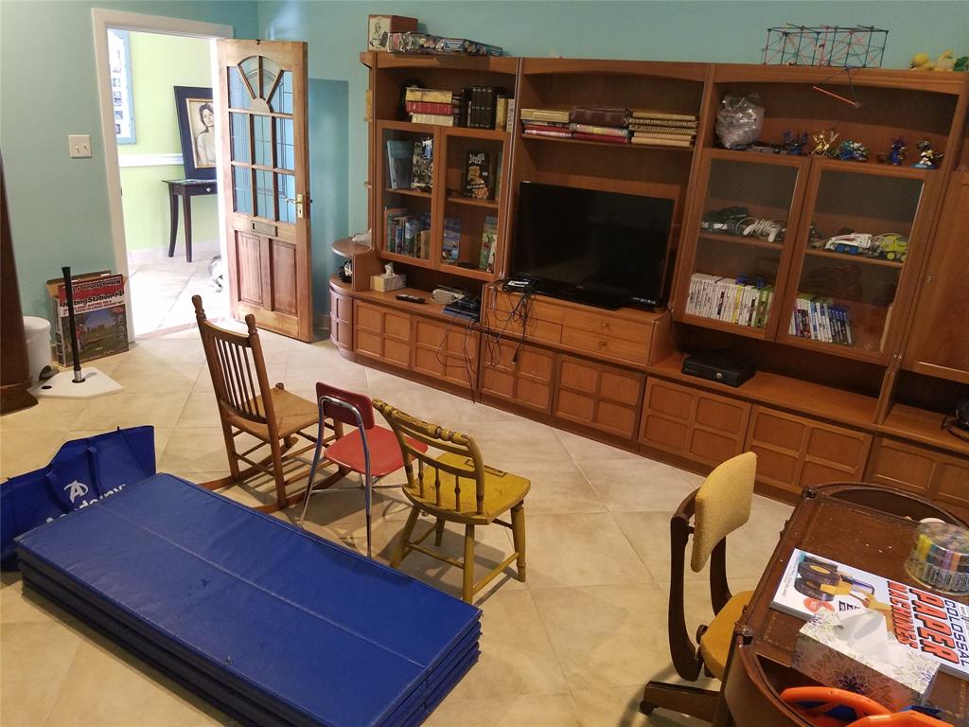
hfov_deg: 67.3
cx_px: 484
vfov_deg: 53.1
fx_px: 728
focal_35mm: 26
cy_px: 364
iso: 250
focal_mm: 4.2
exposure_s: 1/13
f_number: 1.7
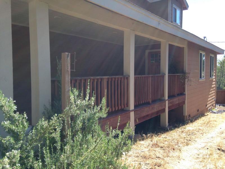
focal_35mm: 33
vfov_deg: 42.9
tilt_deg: -4.3
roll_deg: +1.8
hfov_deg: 55.4
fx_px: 214
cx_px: 112
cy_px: 84
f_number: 2.4
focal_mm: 4.12
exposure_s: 1/401
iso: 50
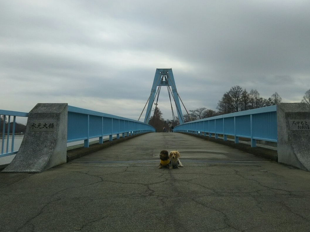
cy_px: 108
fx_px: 304
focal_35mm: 34
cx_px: 167
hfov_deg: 53.9
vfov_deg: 41.8
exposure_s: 1/1335
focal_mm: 4
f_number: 2.2
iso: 25
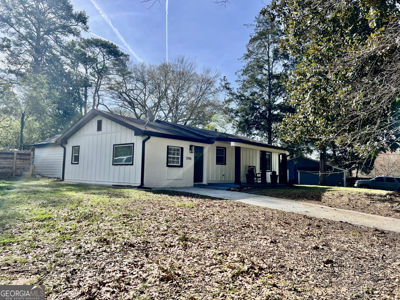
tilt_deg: +6.2
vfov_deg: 53.1
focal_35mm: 26
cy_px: 150
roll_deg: -0.9
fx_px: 300
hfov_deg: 67.3
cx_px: 200
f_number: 1.5
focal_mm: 5.7
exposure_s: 1/2404
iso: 50
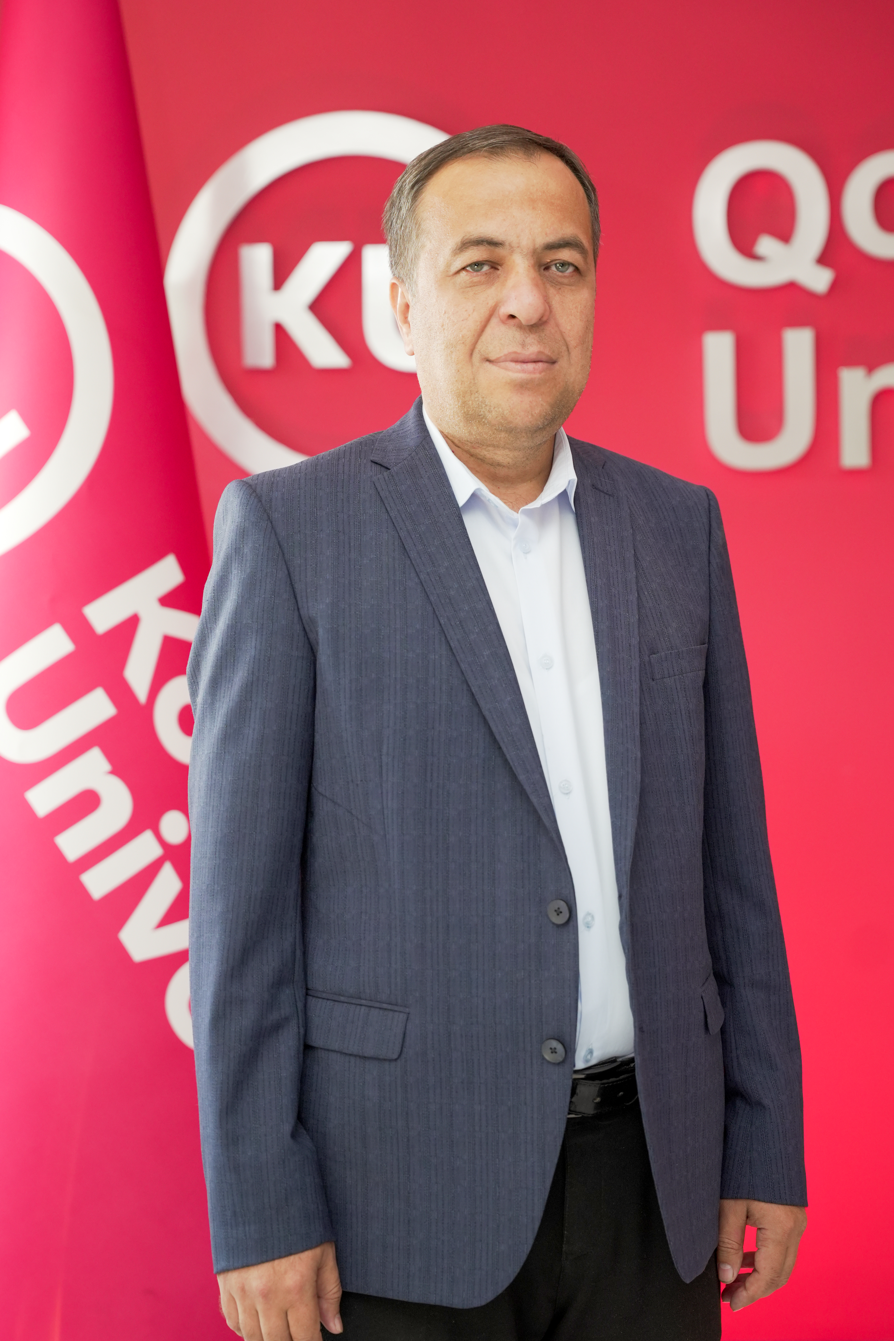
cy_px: 670
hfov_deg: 25.9
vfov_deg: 38.1
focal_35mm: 52
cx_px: 447
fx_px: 1941
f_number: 2.8
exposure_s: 1/250
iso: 1000
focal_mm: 52.1
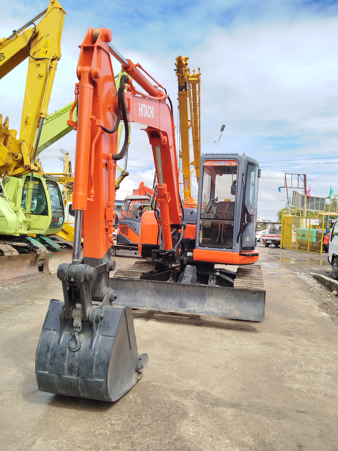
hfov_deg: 48.2
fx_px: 378
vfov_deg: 61.7
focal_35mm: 29
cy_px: 226
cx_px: 169
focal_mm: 5.31
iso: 50
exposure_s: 1/751
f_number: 1.7
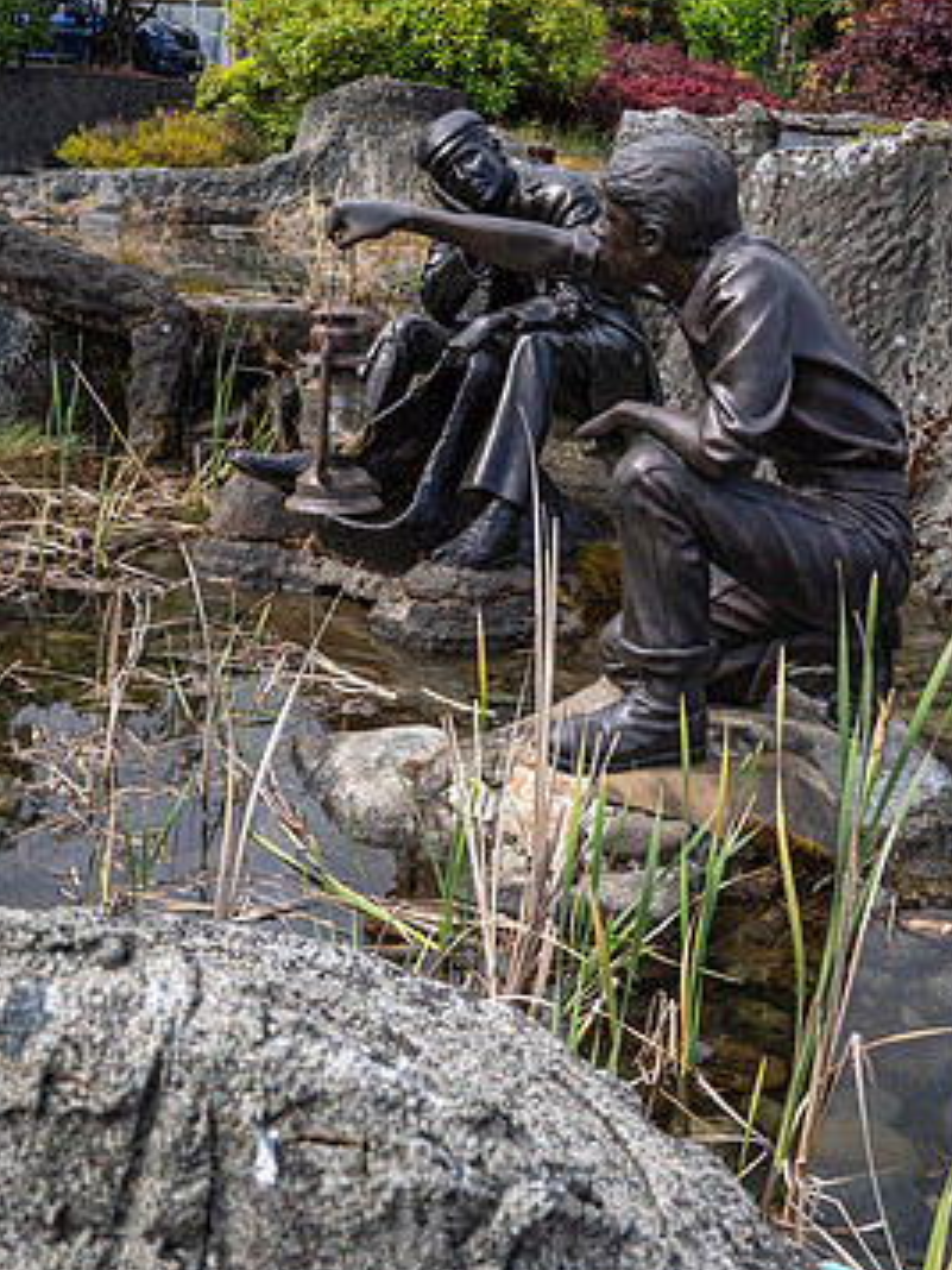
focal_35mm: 43
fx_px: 1577
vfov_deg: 43.8
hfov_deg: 33.6
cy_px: 581
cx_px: 485
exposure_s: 1/640
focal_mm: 17
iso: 400
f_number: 8
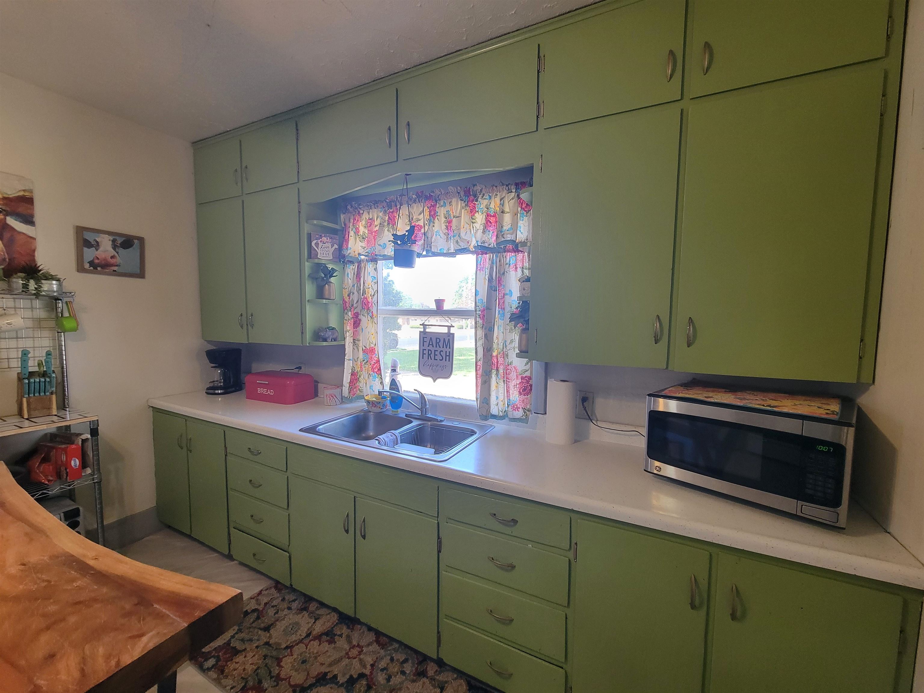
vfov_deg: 89.9
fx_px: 347
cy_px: 346
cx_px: 462
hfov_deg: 106.2
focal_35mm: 13
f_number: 2.2
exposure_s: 1/60
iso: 200
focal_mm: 2.2
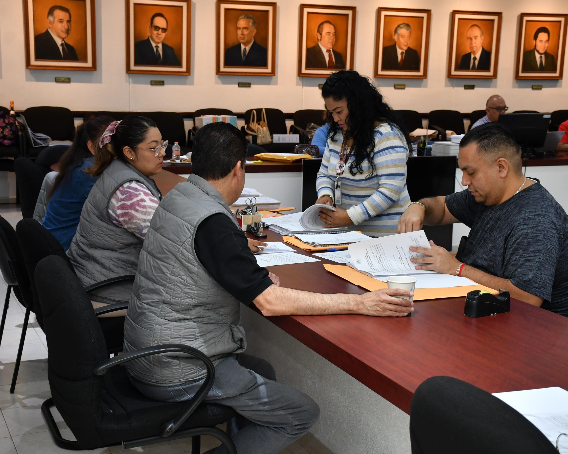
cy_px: 227
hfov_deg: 32.5
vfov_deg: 26.2
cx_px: 283
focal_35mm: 58
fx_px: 975
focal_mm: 34
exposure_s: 1/100
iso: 800
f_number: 5.6
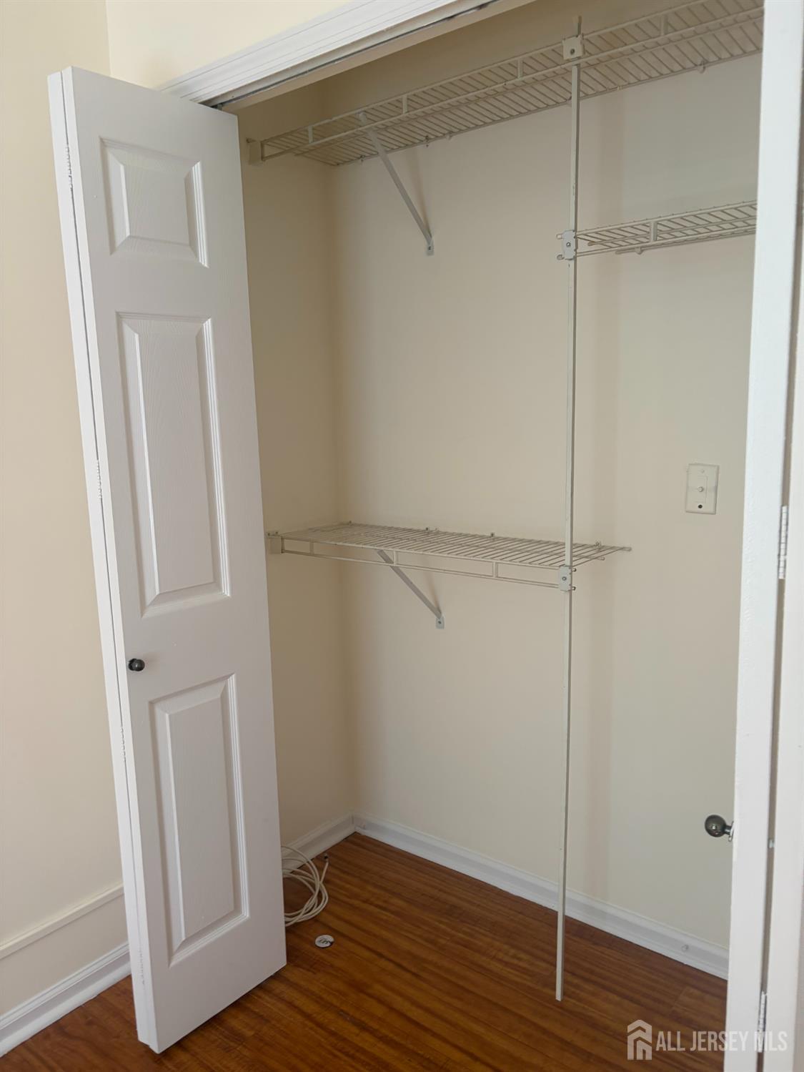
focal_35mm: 26
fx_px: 805
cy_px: 536
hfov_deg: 53.1
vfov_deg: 67.3
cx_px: 402
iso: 125
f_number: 1.6
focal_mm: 5.96
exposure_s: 1/60
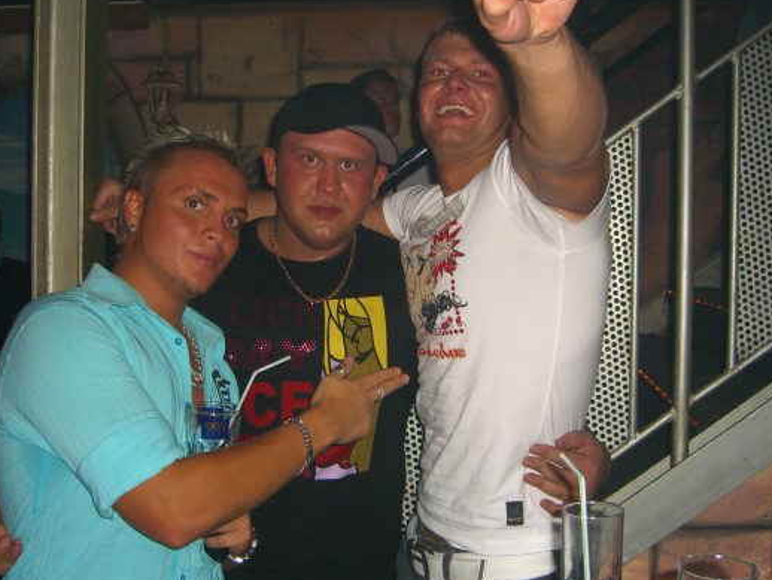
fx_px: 982
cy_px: 268
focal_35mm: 44
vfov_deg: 32.9
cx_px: 392
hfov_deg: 42.9
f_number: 2.8
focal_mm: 7.9
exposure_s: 1/60
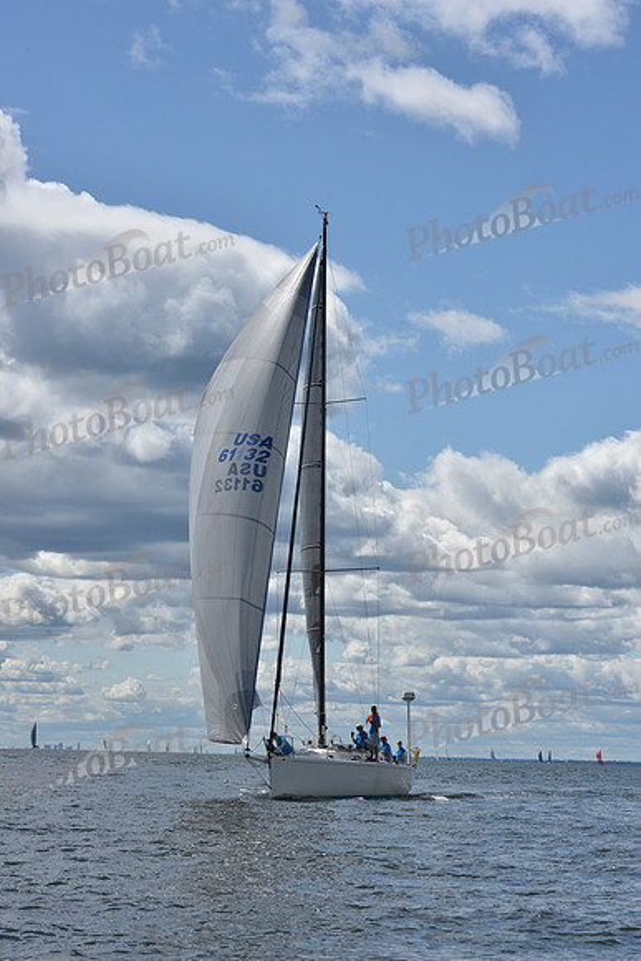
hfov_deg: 14.9
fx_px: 2456
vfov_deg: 22.1
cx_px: 320
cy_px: 480
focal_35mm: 92
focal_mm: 92
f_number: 13
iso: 250
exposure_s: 1/800
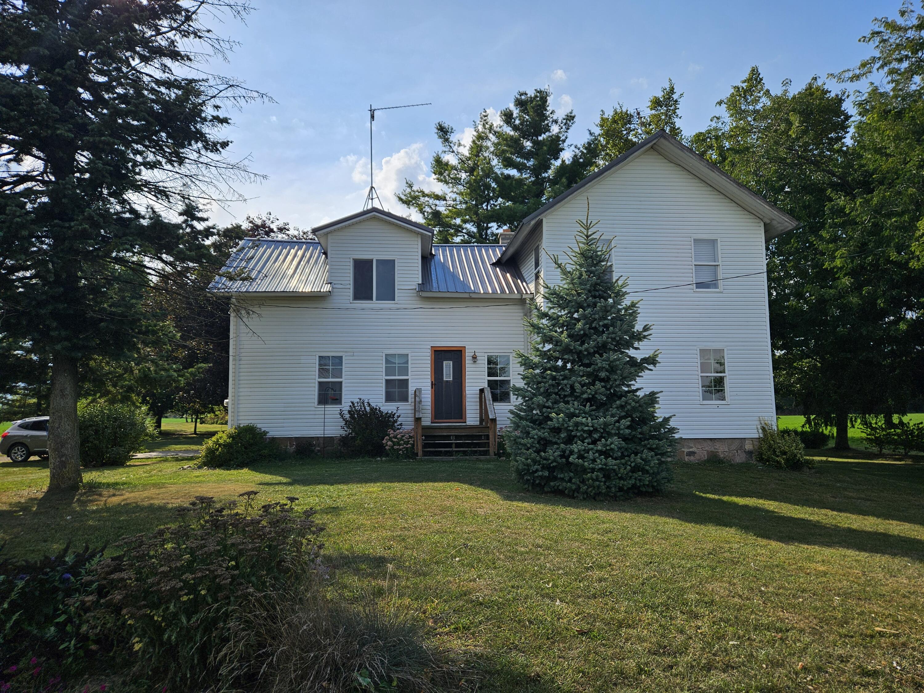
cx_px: 462
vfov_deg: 58.9
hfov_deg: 73.9
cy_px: 346
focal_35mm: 23
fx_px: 614
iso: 25
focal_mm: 5.4
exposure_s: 1/2760
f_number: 1.8
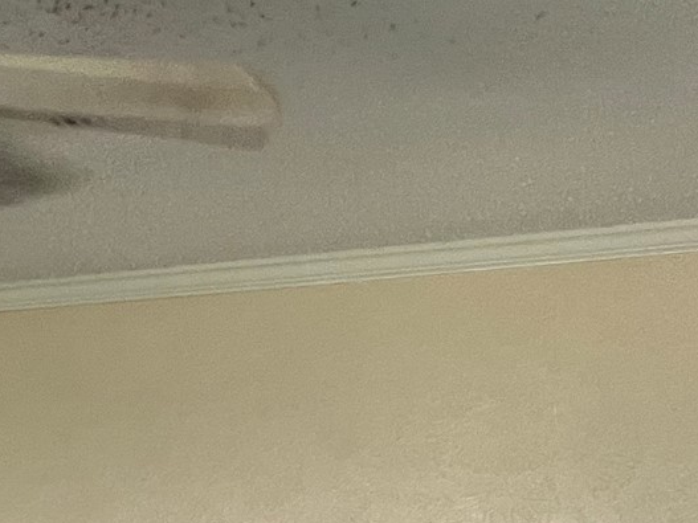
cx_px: -119
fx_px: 2036
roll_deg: -0.6
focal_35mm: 101
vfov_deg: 13.5
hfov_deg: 18.5
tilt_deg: -6.6
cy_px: 847
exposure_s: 1/60
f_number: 1.6
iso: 160
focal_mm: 5.1
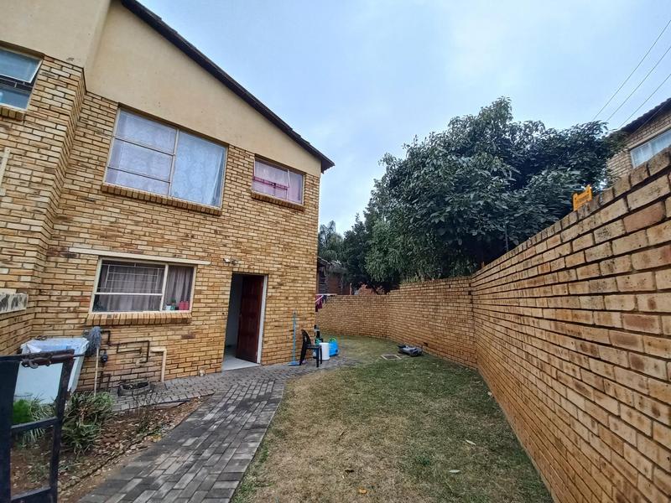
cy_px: 252
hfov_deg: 106.2
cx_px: 336
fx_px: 252
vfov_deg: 89.9
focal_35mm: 13
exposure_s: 1/100
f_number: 2.2
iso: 64
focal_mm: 1.42
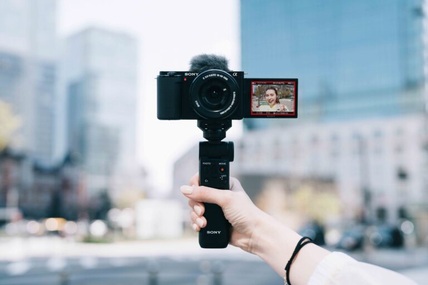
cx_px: 214
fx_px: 594
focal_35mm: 50
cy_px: 142
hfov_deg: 39.6
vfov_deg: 27.0
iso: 200
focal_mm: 50
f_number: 2.8
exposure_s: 1/1000
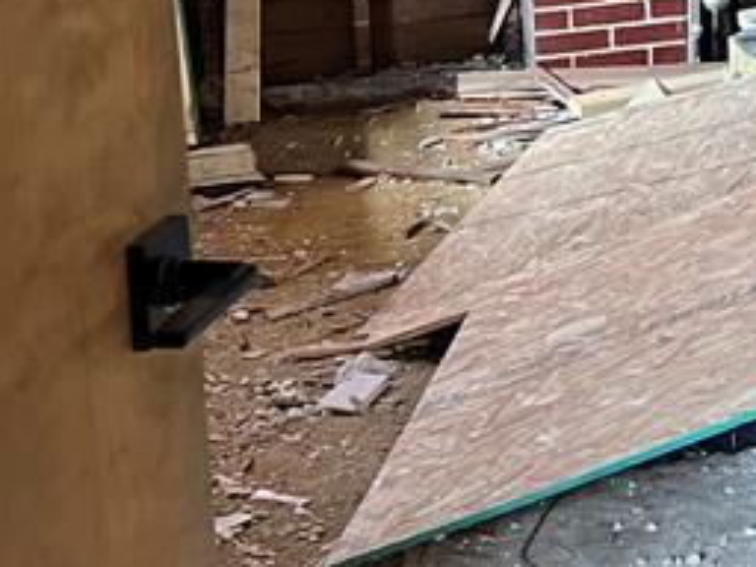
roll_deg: +2.0
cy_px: -162
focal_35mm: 104
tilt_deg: -7.7
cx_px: 1031
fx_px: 2271
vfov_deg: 13.7
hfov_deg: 17.5
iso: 200
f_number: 1.5
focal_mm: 5.7
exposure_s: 1/60
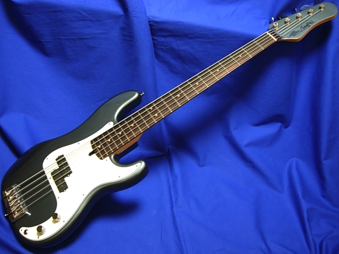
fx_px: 353
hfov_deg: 51.4
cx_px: 170
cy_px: 127
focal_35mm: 36
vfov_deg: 39.7
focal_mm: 7.5
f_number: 2.7
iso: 66
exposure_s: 1/4
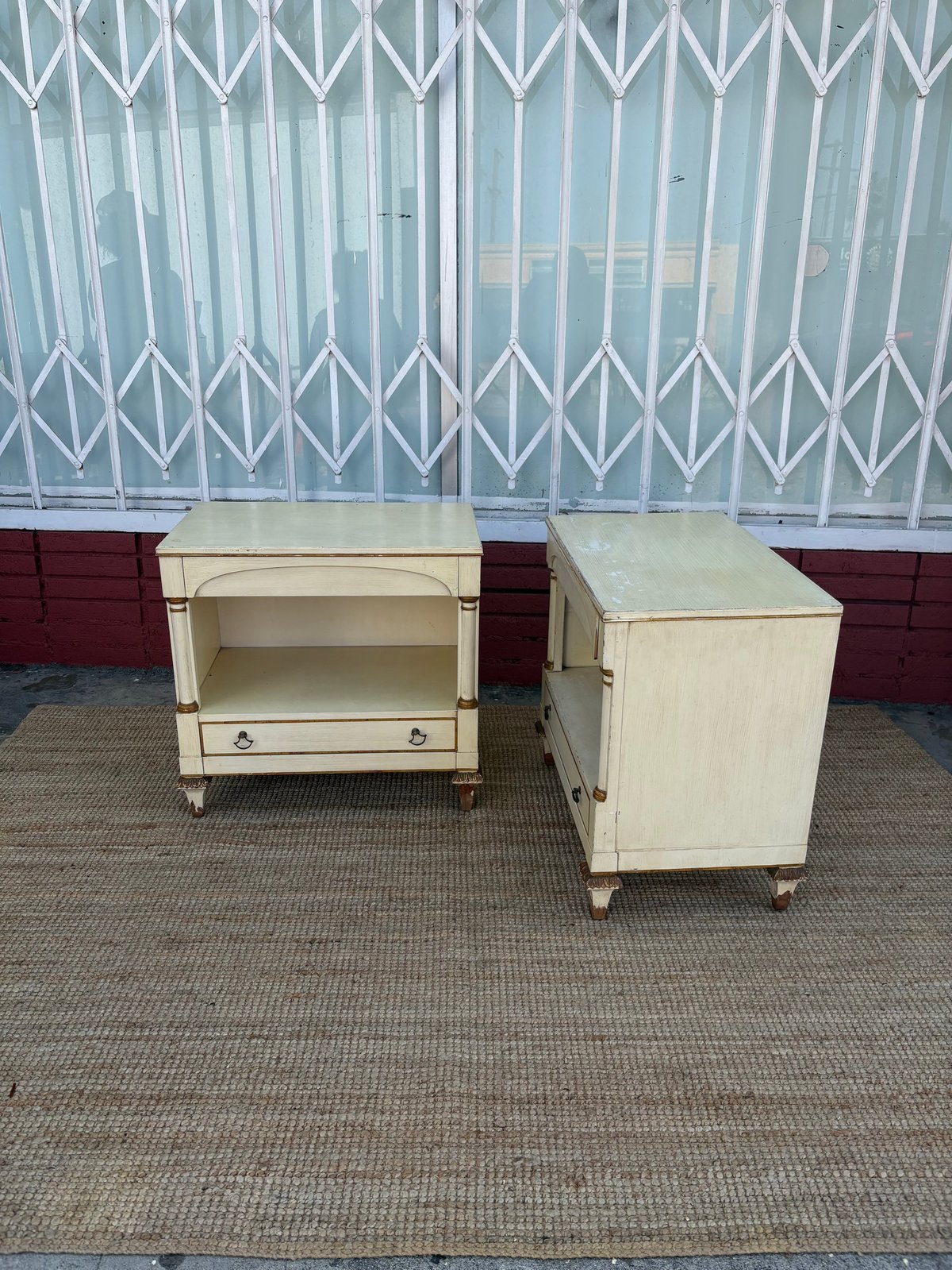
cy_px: 635
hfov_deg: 53.1
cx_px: 476
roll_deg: -1.3
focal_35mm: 26
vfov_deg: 67.3
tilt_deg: -16.7
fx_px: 953
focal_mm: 5.96
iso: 50
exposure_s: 1/673
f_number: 1.6
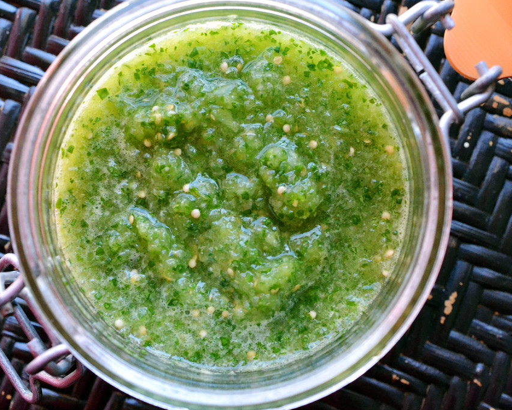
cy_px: 205
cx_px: 259
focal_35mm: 68
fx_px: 1030
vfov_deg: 22.5
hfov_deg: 27.9
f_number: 8
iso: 3200
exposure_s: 1/250
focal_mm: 40
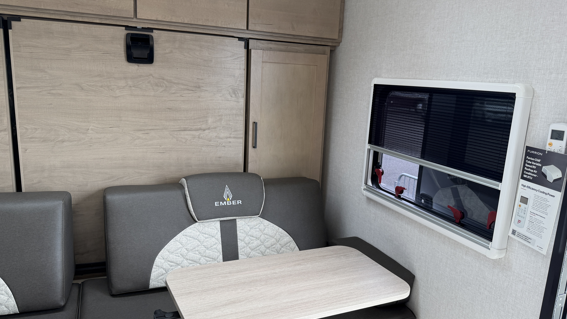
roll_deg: -2.6
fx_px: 421
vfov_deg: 41.5
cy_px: 168
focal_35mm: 28
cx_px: 289
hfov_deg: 67.9
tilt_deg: -12.7
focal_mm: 6.76
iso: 80
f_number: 1.78
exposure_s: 1/122
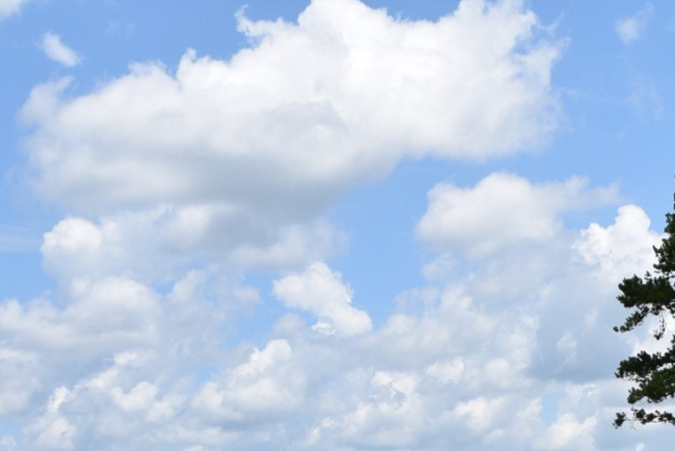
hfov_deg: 26.1
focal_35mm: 77
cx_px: 464
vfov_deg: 16.5
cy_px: 624
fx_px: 1444
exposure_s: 1/500
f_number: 11
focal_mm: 18
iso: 400
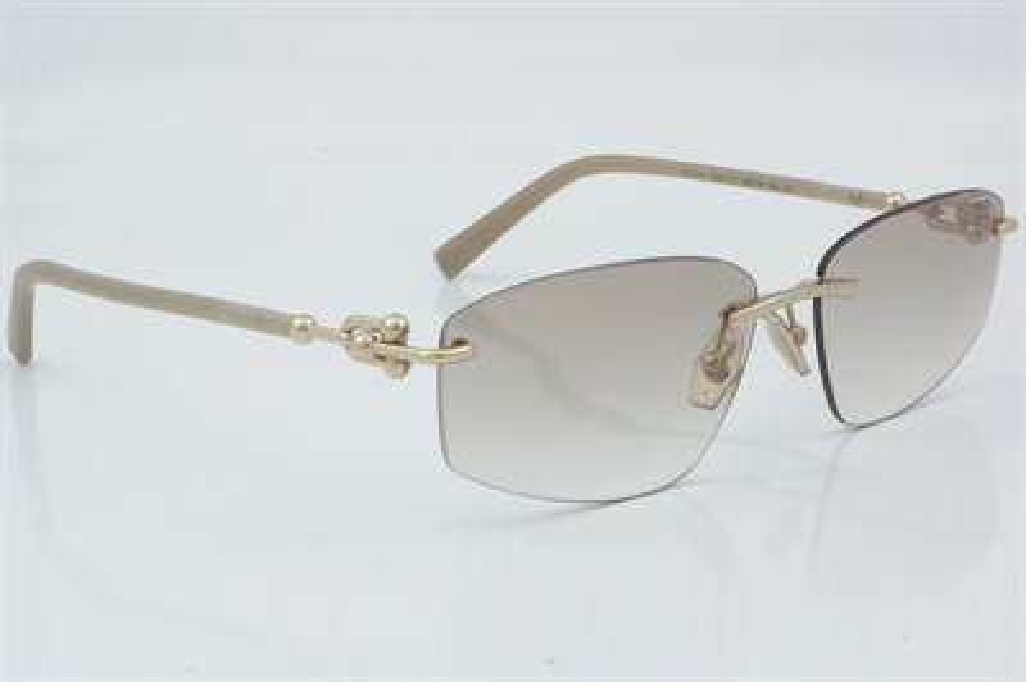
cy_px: 341
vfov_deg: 16.5
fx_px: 2349
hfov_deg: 24.6
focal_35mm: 82
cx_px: 513
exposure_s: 1/3
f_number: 29
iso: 100
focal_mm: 55
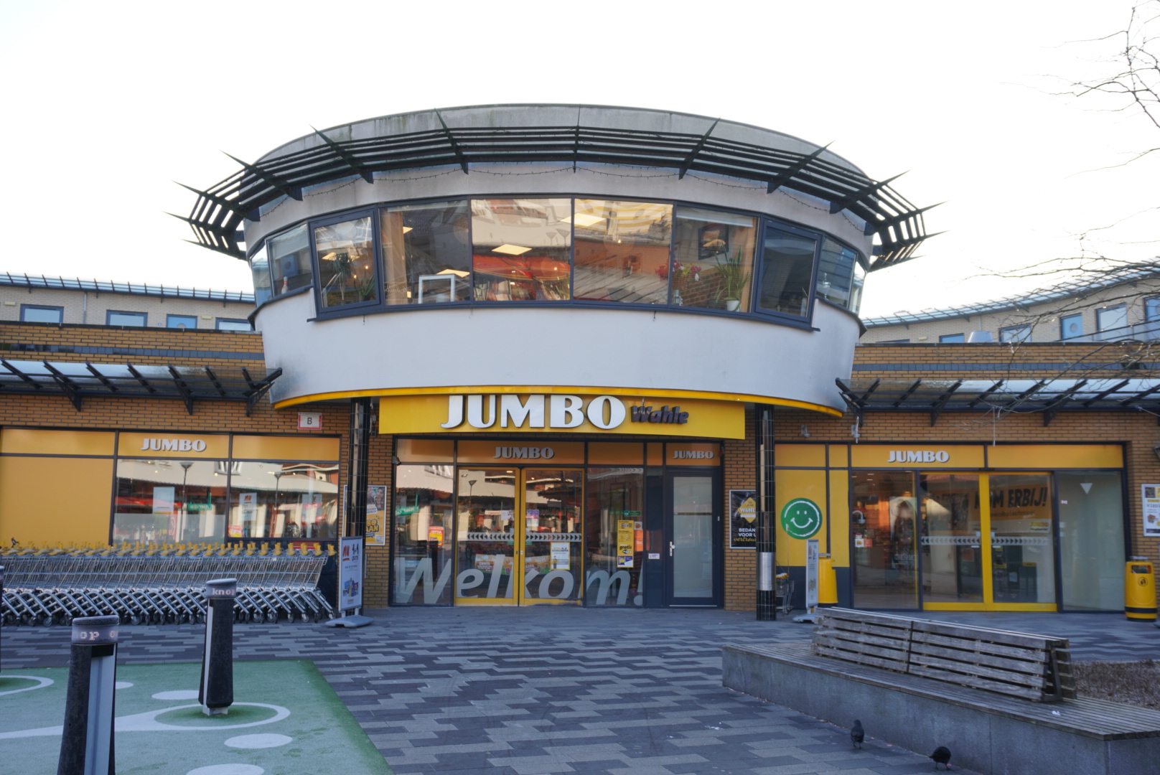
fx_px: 1112
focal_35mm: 34
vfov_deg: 38.4
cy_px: 388
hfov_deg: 55.1
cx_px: 580
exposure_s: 1/100
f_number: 5.6
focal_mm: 23
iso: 100
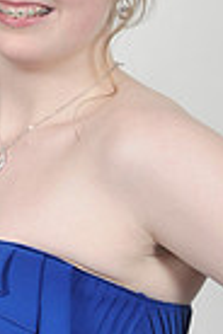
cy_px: 169
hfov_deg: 5.0
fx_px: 2536
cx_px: -155
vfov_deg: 7.5
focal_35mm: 273
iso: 1000
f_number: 7.1
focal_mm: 65
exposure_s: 1/160
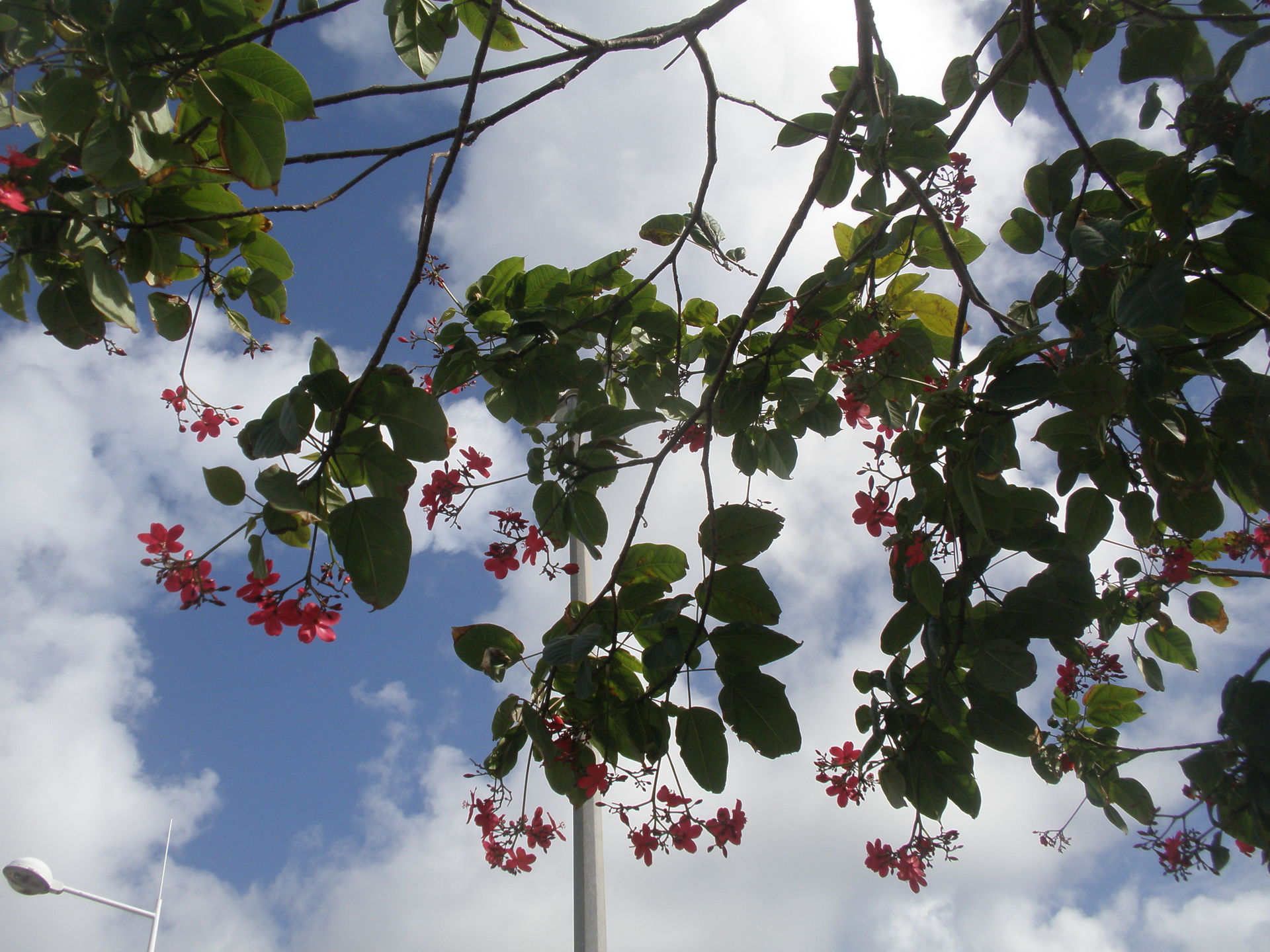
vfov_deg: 38.7
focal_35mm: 37
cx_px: 635
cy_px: 476
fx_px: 1357
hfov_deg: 50.1
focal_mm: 6.6
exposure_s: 1/160
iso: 64
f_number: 10
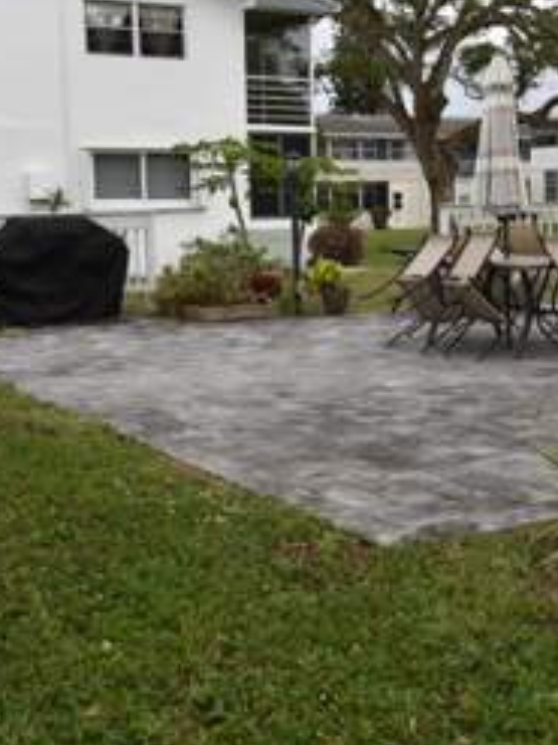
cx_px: 416
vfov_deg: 34.3
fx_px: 1205
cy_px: 302
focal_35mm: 56
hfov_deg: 25.8
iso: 100
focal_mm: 30
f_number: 5.6
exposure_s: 1/125
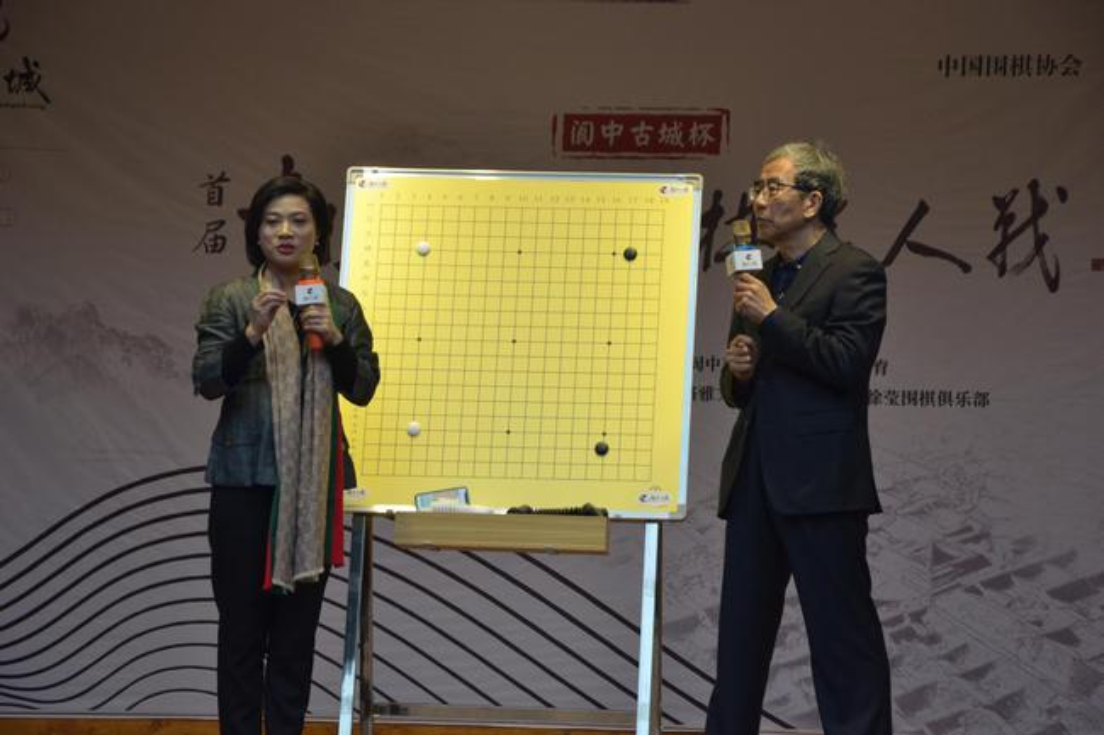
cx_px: 552
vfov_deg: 11.4
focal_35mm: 120
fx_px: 3679
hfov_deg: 17.1
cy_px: 368
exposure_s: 1/100
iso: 400
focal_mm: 80
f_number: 5.3
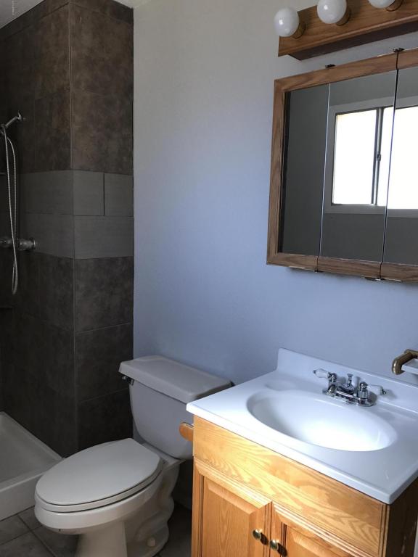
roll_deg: -0.6
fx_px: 451
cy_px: 278
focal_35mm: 28
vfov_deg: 63.4
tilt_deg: -6.7
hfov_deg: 49.7
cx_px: 209
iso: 25
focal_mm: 3.99
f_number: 1.8
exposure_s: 1/120
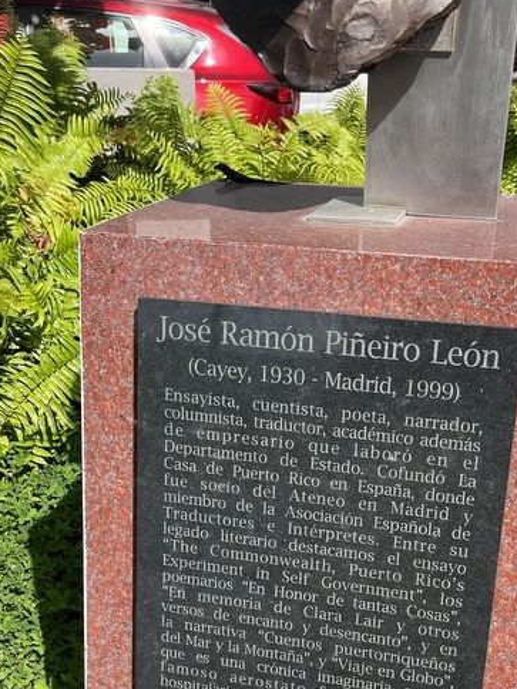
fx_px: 856
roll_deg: -1.5
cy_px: 508
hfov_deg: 33.4
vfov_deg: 42.6
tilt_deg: -29.3
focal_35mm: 43
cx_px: 332
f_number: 1.6
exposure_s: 1/2179
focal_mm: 5.1
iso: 50
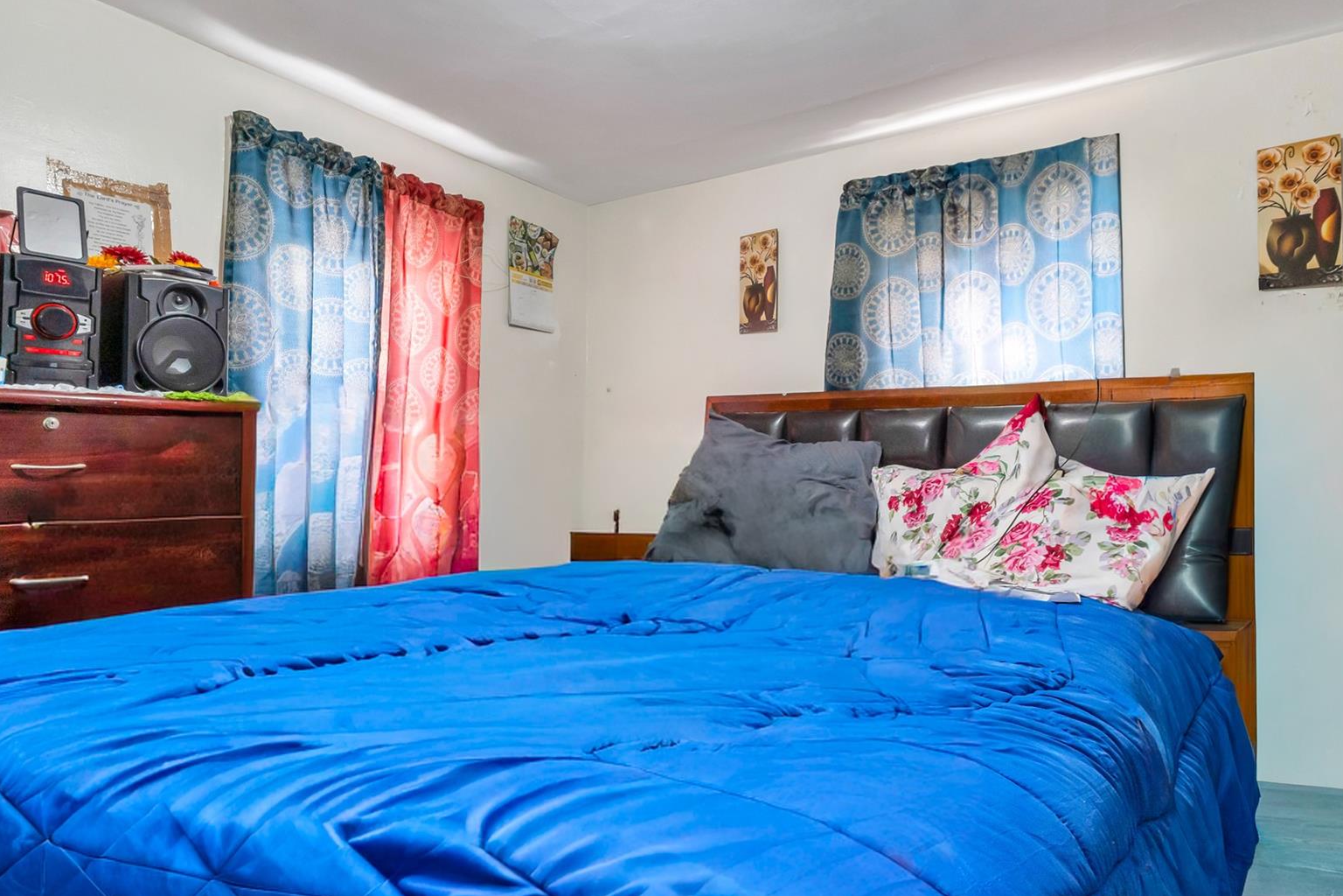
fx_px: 783
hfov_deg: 81.2
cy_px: 455
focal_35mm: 21
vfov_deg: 59.5
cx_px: 656
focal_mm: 10.5
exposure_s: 1/13
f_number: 5.6
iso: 800
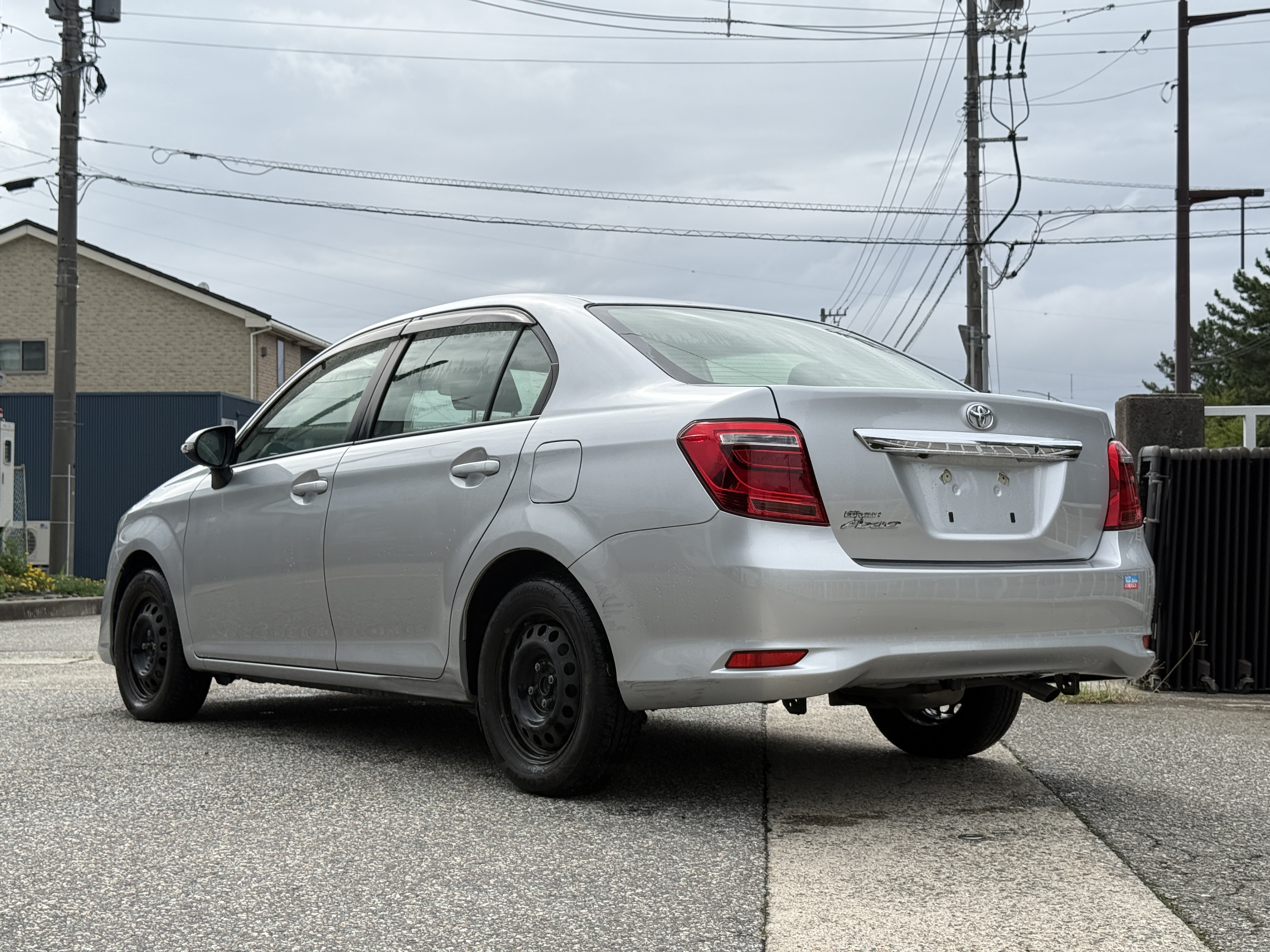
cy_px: 476
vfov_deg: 30.3
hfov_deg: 39.7
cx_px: 635
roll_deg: +0.2
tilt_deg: +1.8
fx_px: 1761
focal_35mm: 48
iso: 100
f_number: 1.78
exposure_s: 1/4587
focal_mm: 6.76
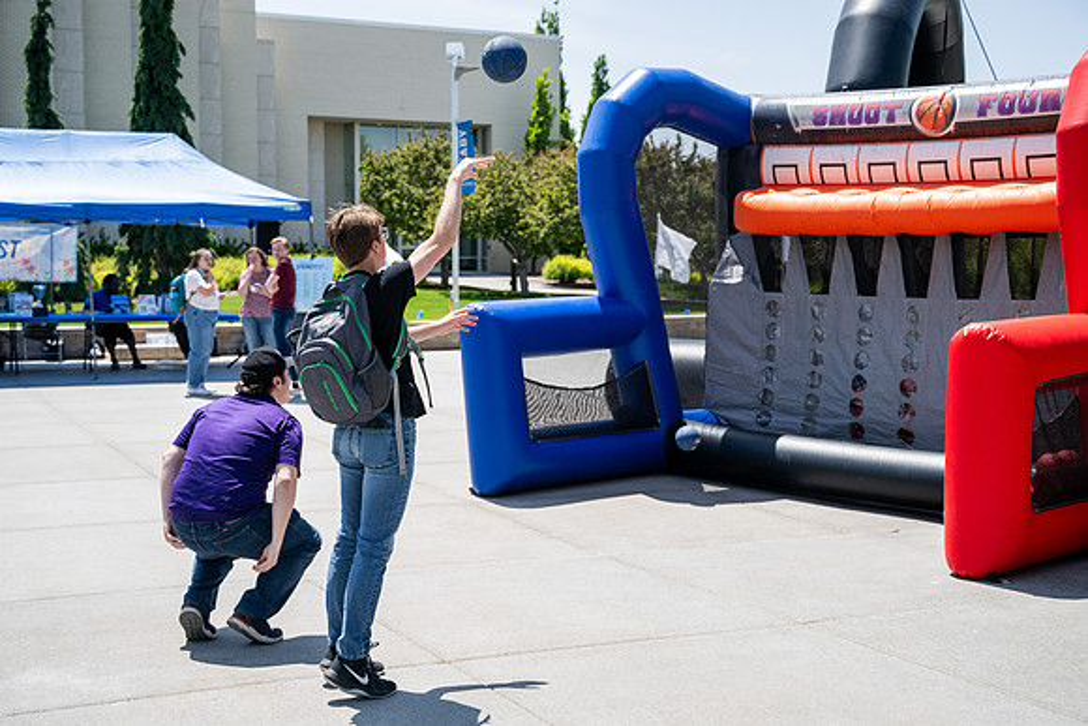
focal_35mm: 46
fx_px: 1390
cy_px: 363
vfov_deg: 29.3
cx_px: 544
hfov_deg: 42.7
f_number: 4
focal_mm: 46
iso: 250
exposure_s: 1/1600
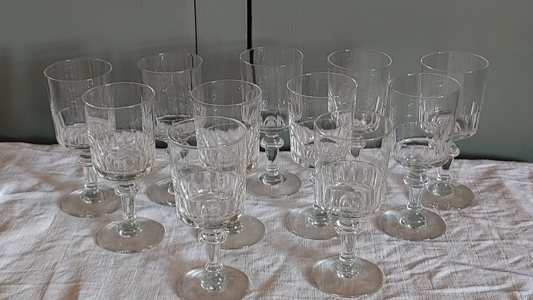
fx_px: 763
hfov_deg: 38.5
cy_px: 169
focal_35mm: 54
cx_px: 266
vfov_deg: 22.2
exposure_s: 1/40
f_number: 1.8
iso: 450
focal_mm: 4.81
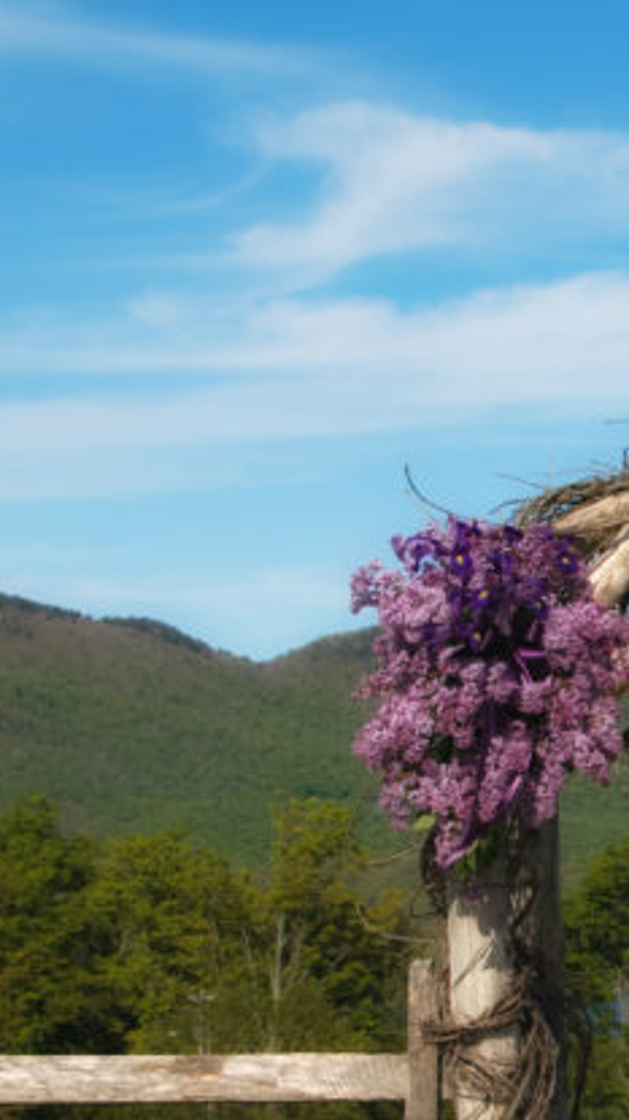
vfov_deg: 19.0
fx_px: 3334
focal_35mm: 112
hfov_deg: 10.5
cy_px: 796
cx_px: 877
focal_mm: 29
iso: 200
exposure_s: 1/250
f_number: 10
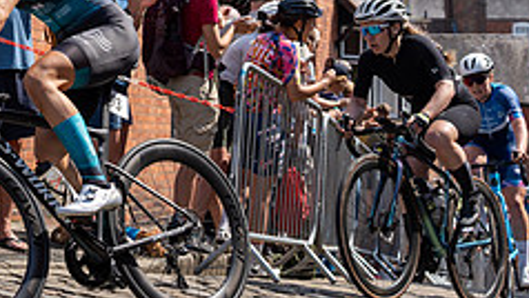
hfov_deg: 21.2
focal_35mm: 97
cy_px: 34
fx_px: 1361
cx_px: -4
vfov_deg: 12.4
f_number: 3.5
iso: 160
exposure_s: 1/2500
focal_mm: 38
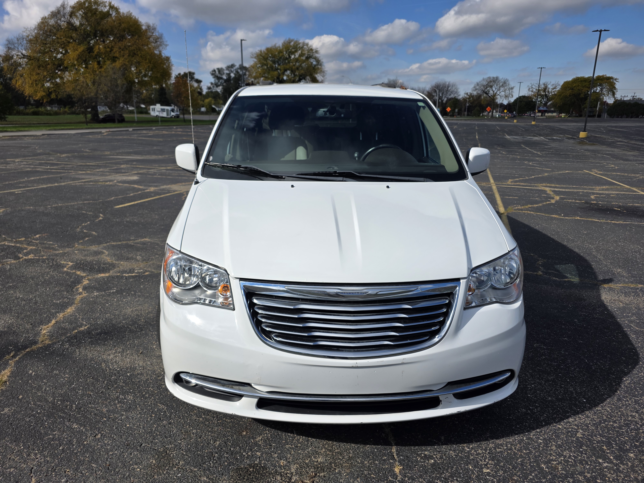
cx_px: 322
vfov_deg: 58.9
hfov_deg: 73.9
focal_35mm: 23
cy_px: 242
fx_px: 428
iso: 80
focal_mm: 6.3
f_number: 1.7
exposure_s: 1/7944
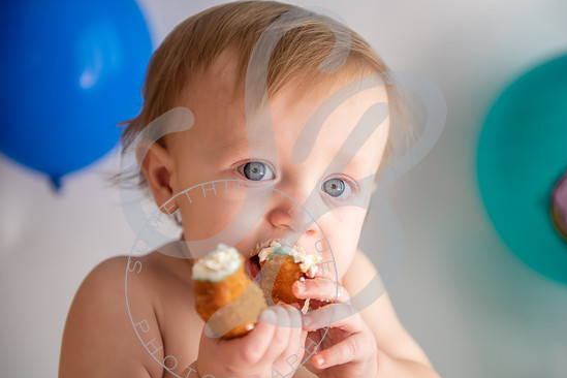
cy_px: 199
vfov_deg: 18.4
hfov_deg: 27.3
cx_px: 283
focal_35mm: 74
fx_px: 1165
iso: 320
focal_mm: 70
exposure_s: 1/200
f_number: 2.8
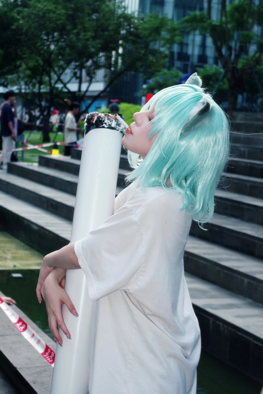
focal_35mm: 58
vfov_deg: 34.5
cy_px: 197
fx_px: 635
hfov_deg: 23.4
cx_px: 132
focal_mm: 39
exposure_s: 1/160
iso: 400
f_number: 4.5
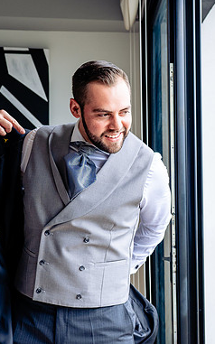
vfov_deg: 31.1
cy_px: 170
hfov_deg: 18.8
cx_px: 249
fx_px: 619
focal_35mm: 66
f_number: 4
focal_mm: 35
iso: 500
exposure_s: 1/640
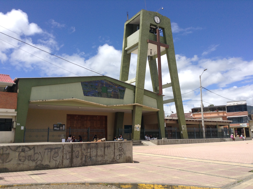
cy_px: 94
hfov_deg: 55.4
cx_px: 126
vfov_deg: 42.8
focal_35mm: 33
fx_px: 241
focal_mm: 3.3
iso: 25
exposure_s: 1/1656
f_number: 2.4
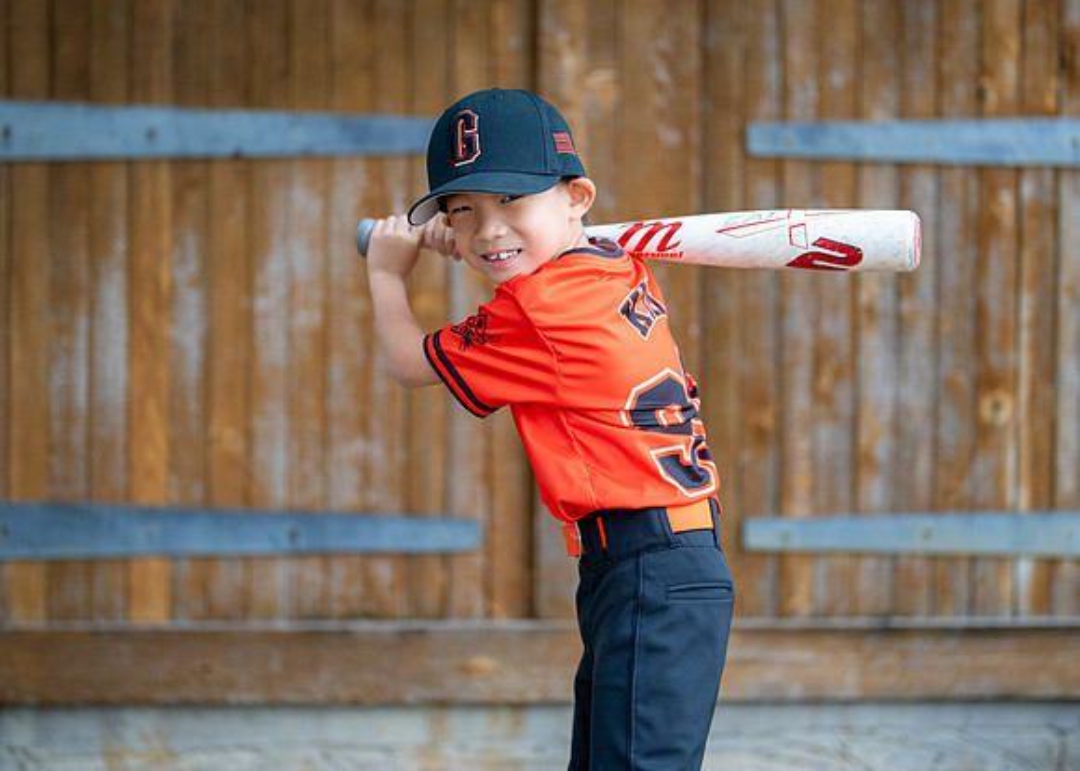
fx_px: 2089
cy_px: 319
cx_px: 541
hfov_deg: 29.0
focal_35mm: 68
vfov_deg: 20.9
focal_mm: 50
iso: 500
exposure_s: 1/640
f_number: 1.2
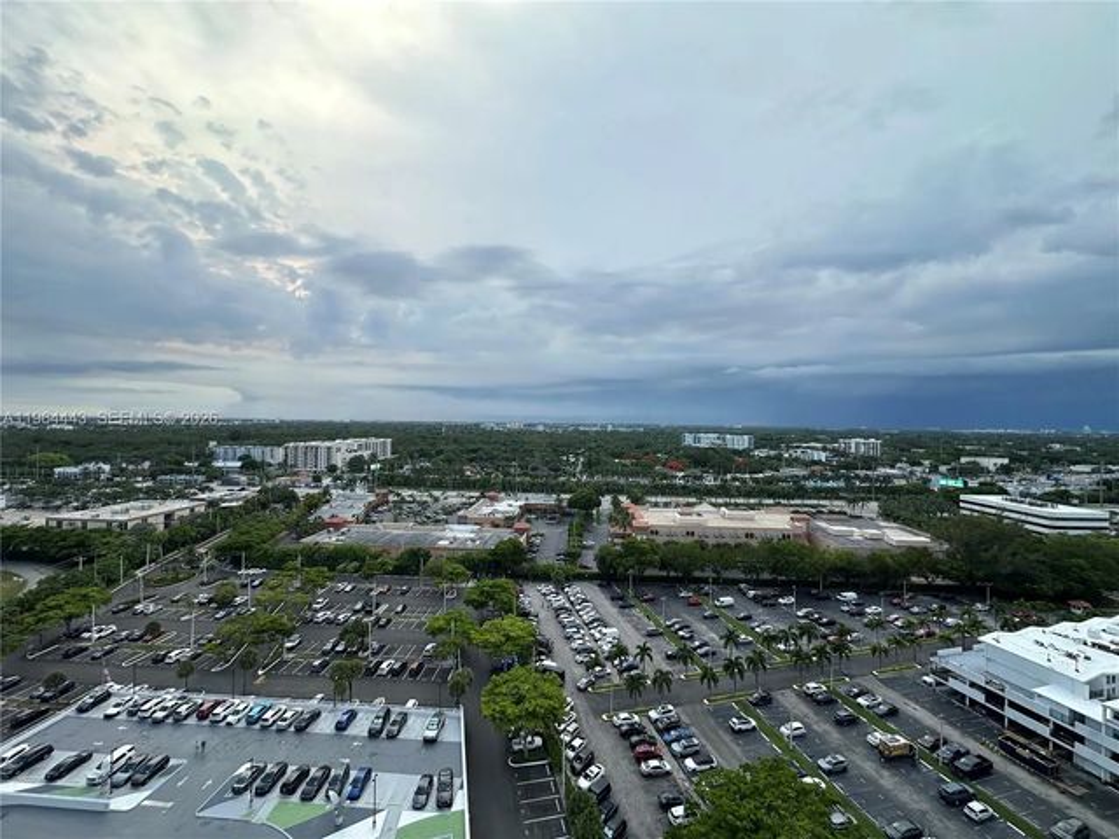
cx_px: 560
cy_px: 420
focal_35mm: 14
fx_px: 453
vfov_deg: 85.7
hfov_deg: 102.1
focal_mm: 2.22
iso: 40
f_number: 2.2
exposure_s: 1/360
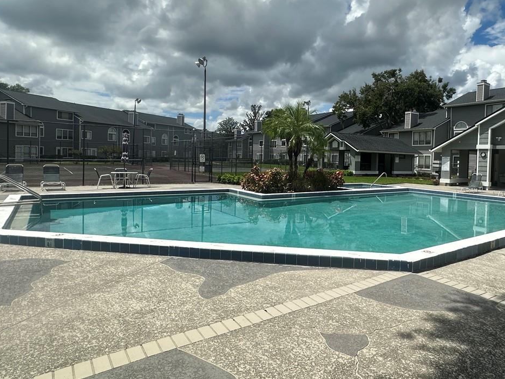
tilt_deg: -0.5
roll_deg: -2.5
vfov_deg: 56.7
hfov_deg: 70.5
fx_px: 350
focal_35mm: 24
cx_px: 314
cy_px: 167
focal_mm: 2.22
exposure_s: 1/3731
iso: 50
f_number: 2.2
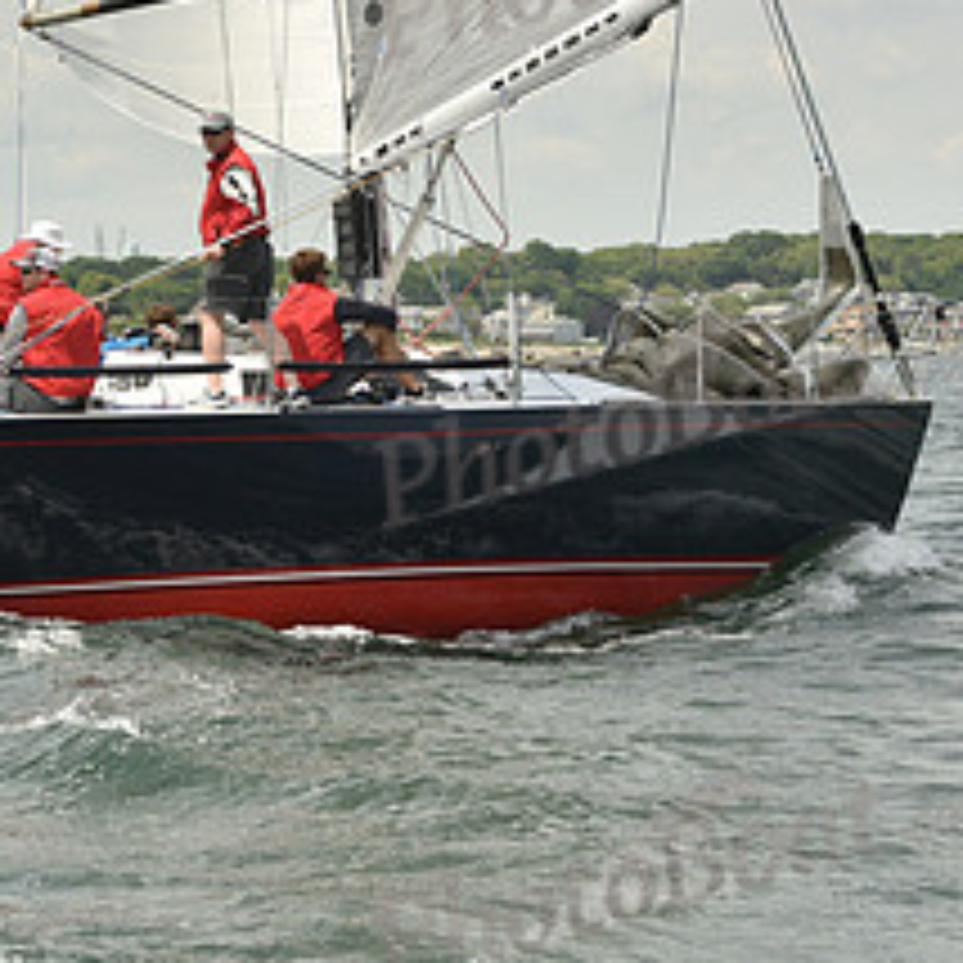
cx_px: 144
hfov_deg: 10.8
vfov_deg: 10.8
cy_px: 241
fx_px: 5067
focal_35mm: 161
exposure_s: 1/1250
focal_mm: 70
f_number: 9
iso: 400
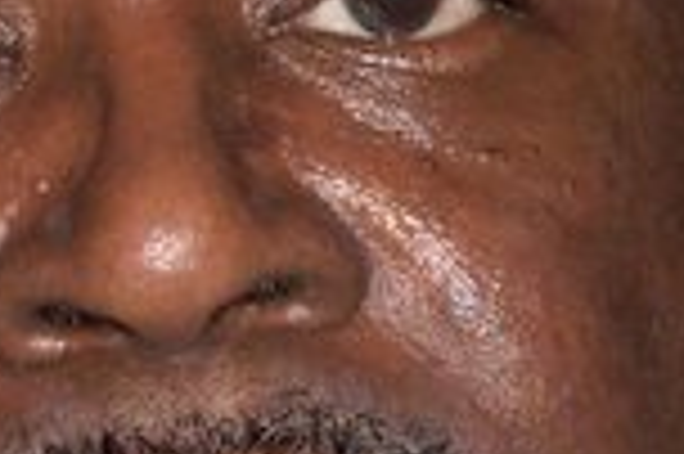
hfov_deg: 5.8
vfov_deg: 3.9
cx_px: 54
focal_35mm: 354
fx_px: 6719
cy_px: 202
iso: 50
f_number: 4
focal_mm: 17.7
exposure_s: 1/108
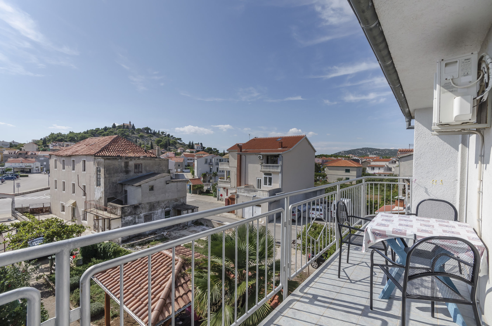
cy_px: 163
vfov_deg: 77.1
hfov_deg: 100.5
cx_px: 246
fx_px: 205
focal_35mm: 15
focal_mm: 10
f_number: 10
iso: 200
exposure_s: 1/800
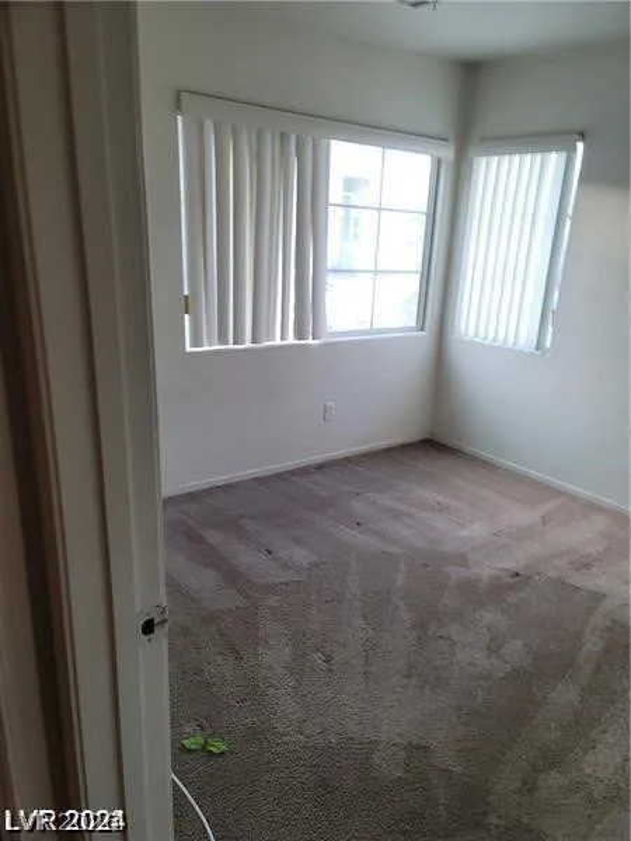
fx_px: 608
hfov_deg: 54.9
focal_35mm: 25
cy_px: 420
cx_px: 316
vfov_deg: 69.4
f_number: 1.8
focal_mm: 7
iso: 200
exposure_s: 1/60
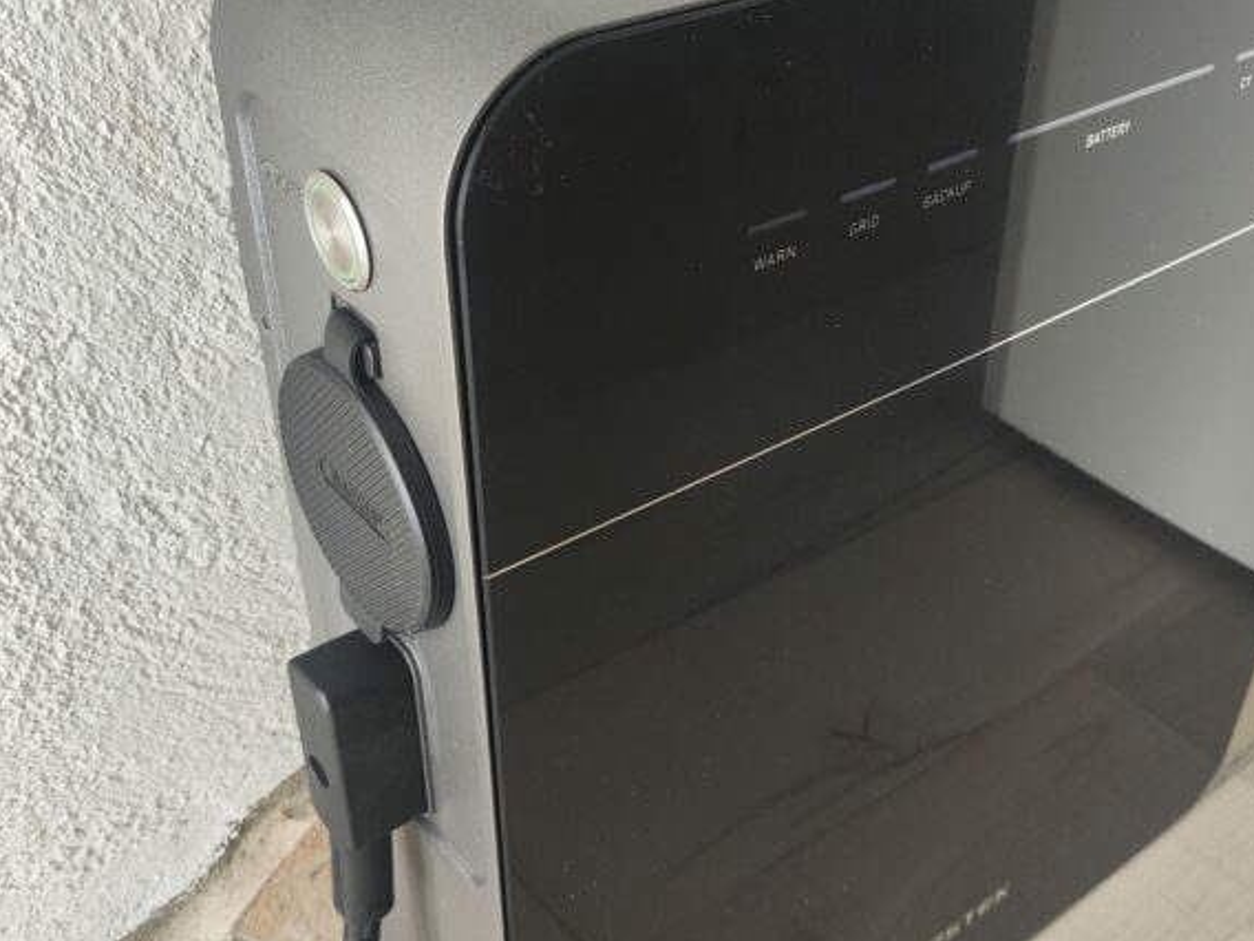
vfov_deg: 35.1
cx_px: 854
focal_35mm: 41
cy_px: 550
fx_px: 1485
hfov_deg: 45.0
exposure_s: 1/100
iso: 50
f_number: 1.8
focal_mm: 4.68
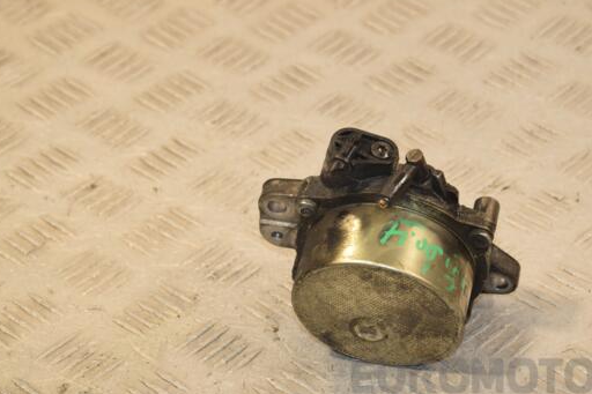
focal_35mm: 123
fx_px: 2022
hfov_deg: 16.7
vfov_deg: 11.1
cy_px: 222
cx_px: 330
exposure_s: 1/200
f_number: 8
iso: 800
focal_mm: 70
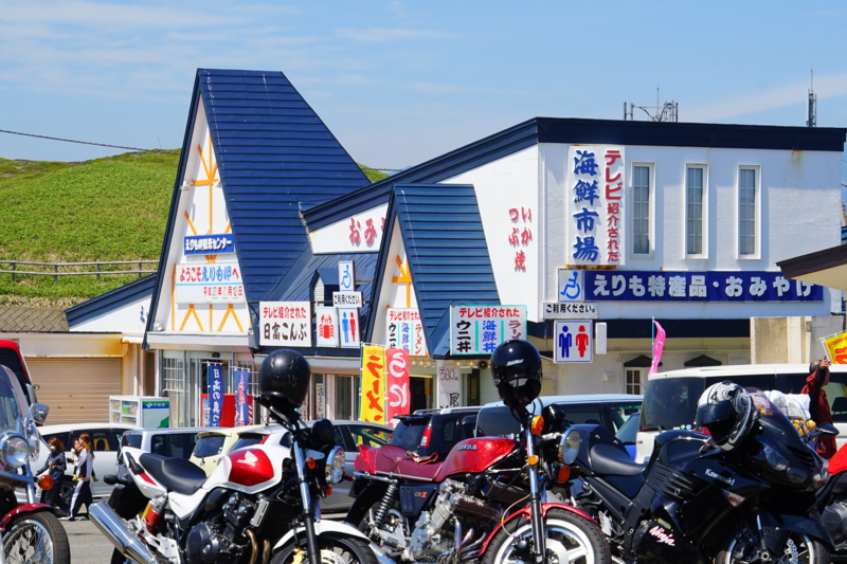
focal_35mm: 112
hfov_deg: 18.3
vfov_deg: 12.2
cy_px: 282
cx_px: 424
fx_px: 2634
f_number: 9.5
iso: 100
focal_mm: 75
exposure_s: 1/200
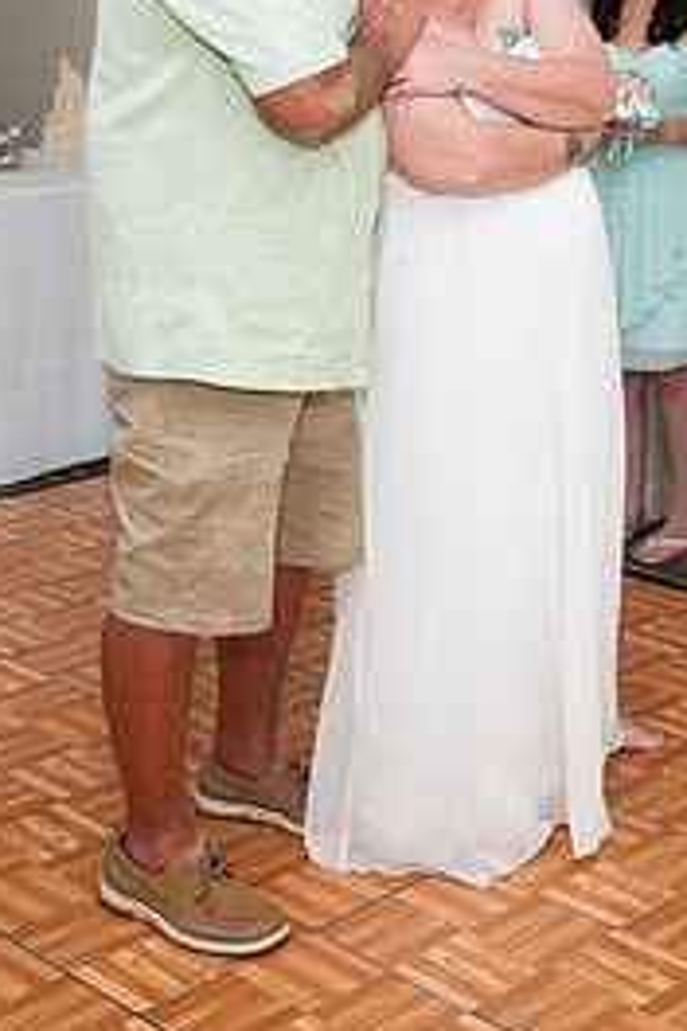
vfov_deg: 28.7
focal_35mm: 69
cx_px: 498
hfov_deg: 19.6
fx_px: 1975
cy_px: 238
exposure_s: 1/250
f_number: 5.6
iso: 400
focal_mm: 27
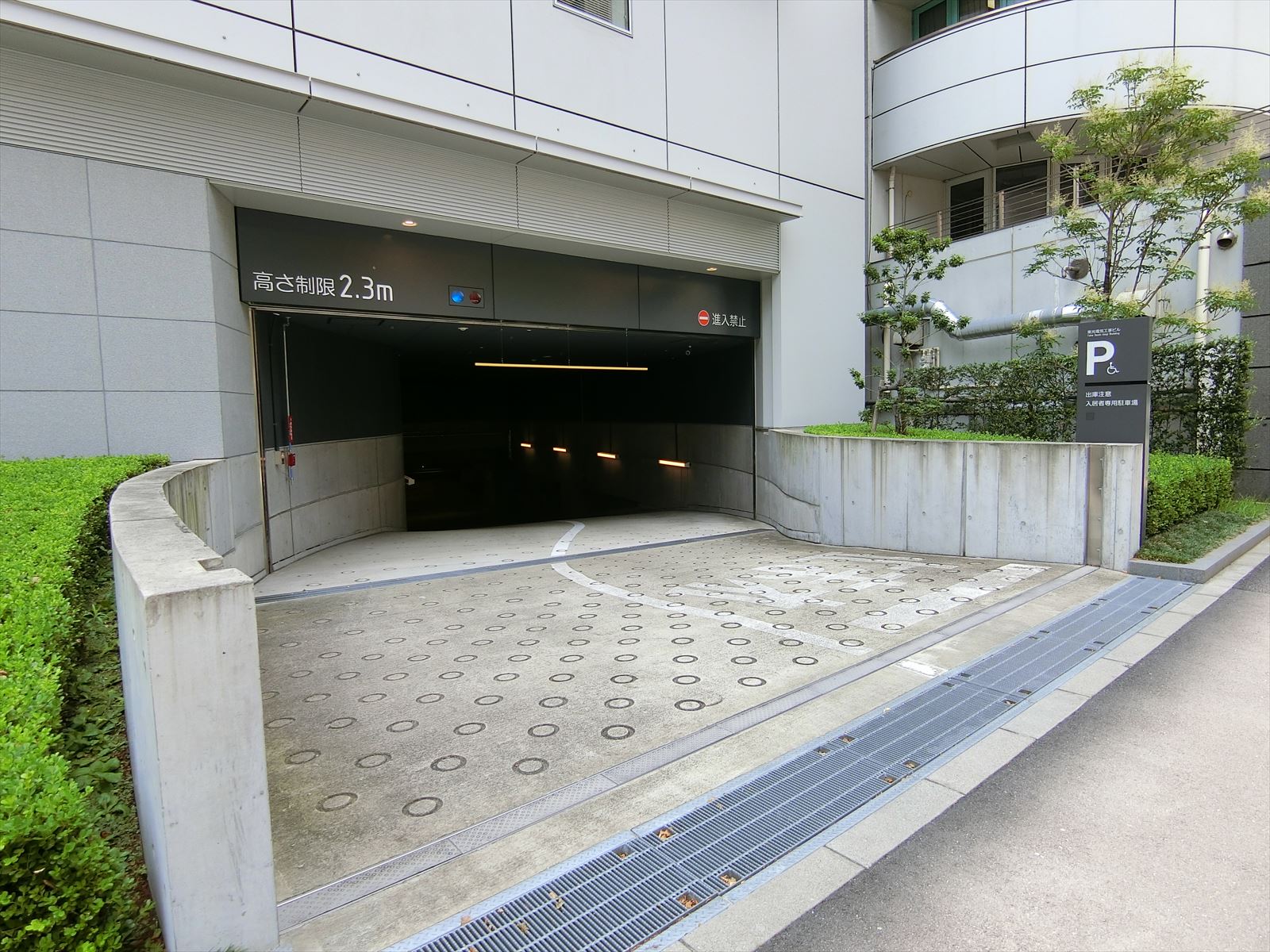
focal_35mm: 19
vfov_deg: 68.7
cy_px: 476
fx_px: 697
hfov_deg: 84.7
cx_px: 635
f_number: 2.7
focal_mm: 4.06
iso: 80
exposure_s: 1/500
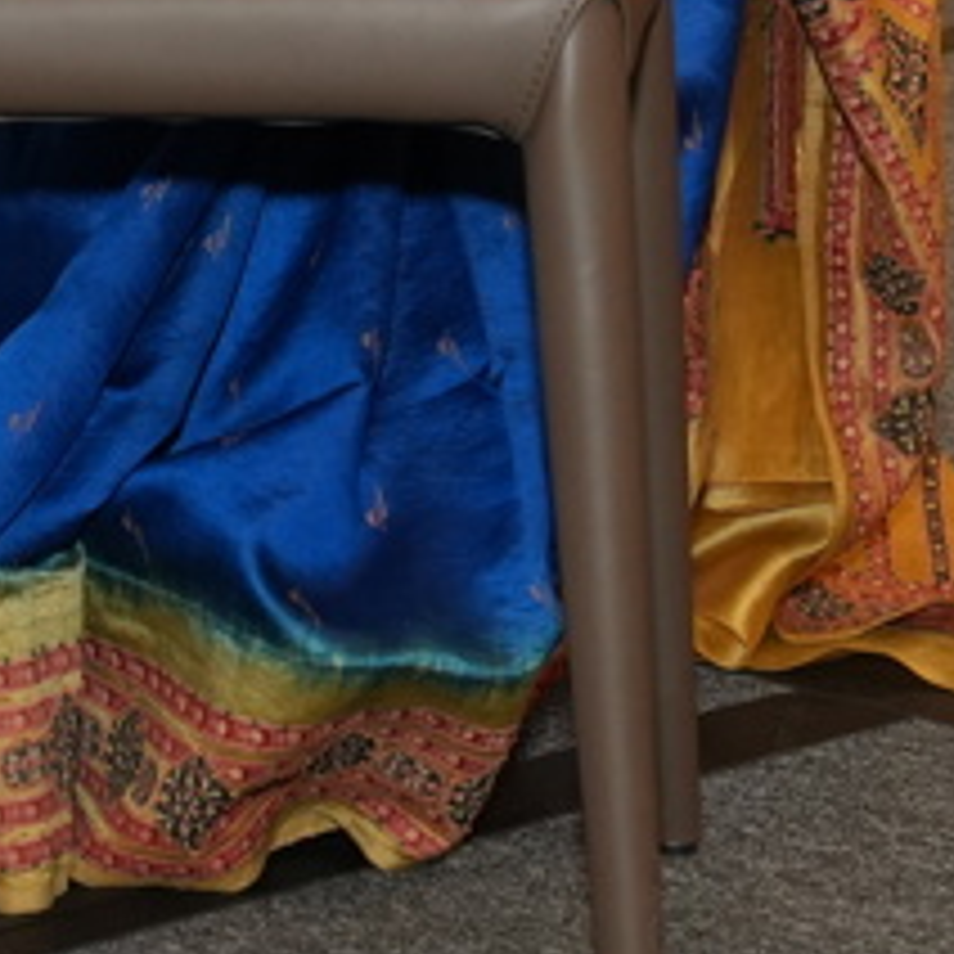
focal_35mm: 236
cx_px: 36
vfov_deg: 7.2
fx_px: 7358
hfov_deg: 7.4
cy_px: -716
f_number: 5.6
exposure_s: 1/200
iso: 1600
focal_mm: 49
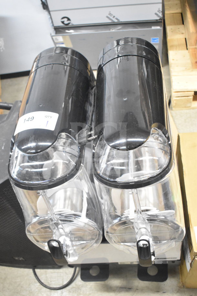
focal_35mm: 38
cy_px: 148
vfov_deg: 51.3
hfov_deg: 35.5
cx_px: 98
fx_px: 308
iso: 6400
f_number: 5
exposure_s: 1/100
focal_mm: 25
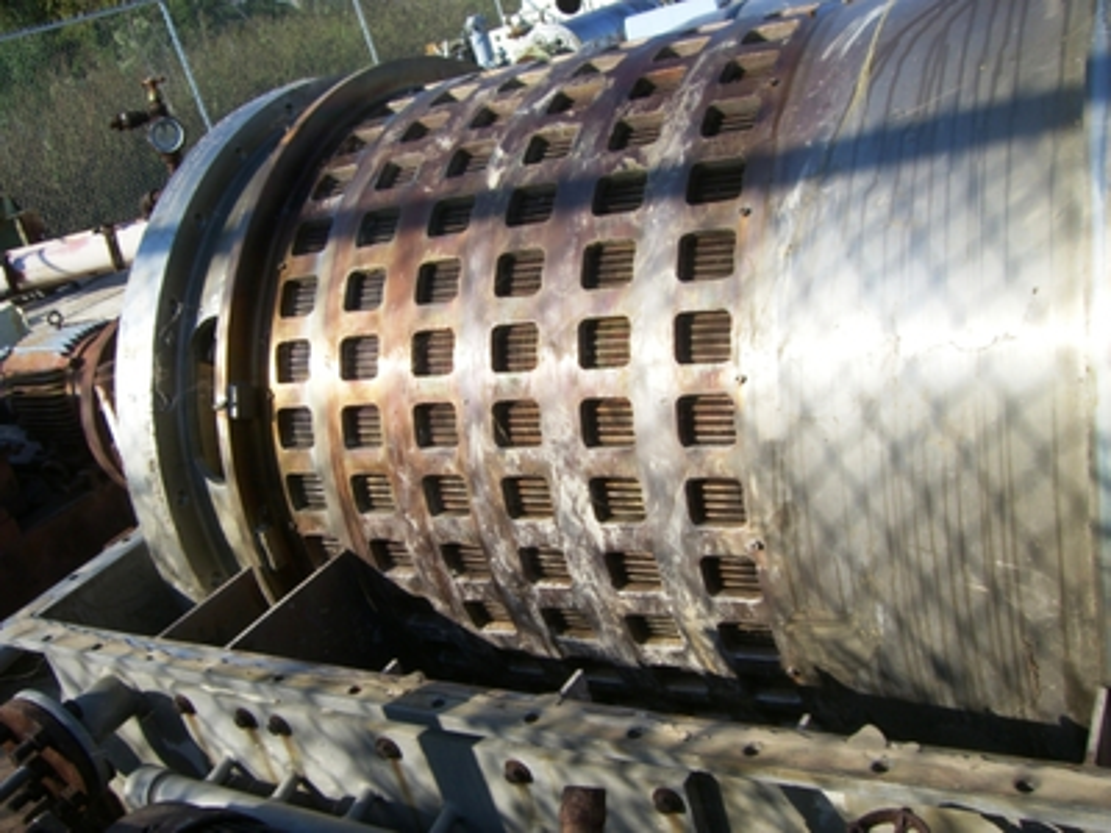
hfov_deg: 49.0
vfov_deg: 37.7
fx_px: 1220
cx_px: 556
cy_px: 416
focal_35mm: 38
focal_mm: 6.2
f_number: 4.3
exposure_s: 1/500
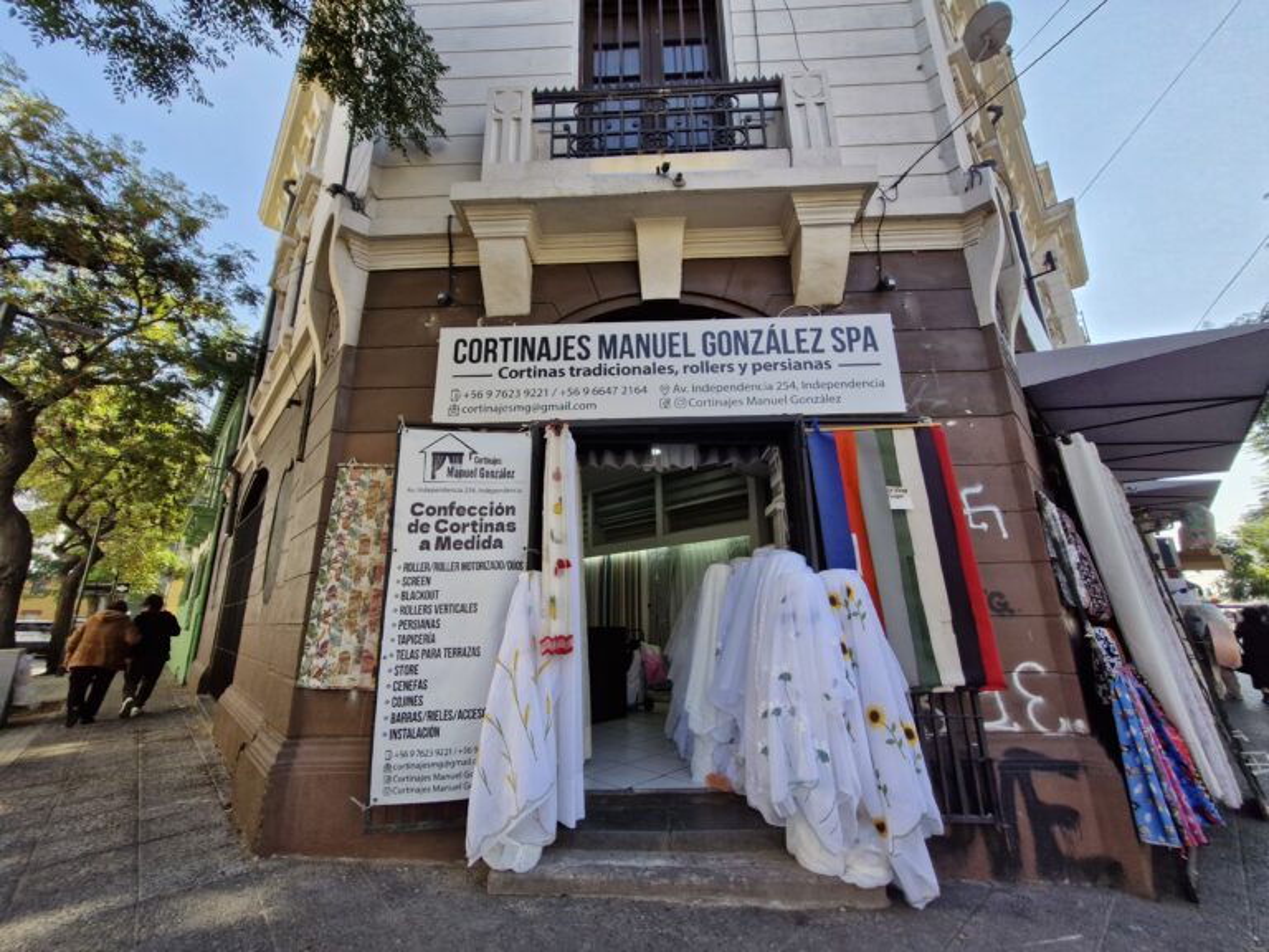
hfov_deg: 106.2
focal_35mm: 13
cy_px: 476
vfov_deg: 89.9
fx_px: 477
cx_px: 634
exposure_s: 1/540
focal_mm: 1.74
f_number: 2.2
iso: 50
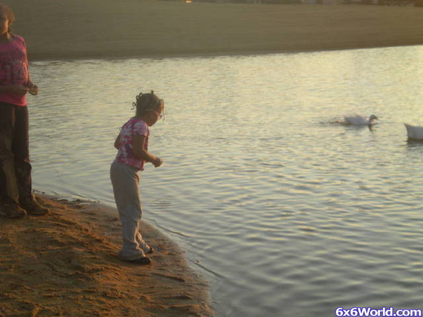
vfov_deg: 19.9
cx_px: 212
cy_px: 158
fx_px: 904
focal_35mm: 74
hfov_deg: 26.3
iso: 110
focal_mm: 12.3
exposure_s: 1/156
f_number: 4.6
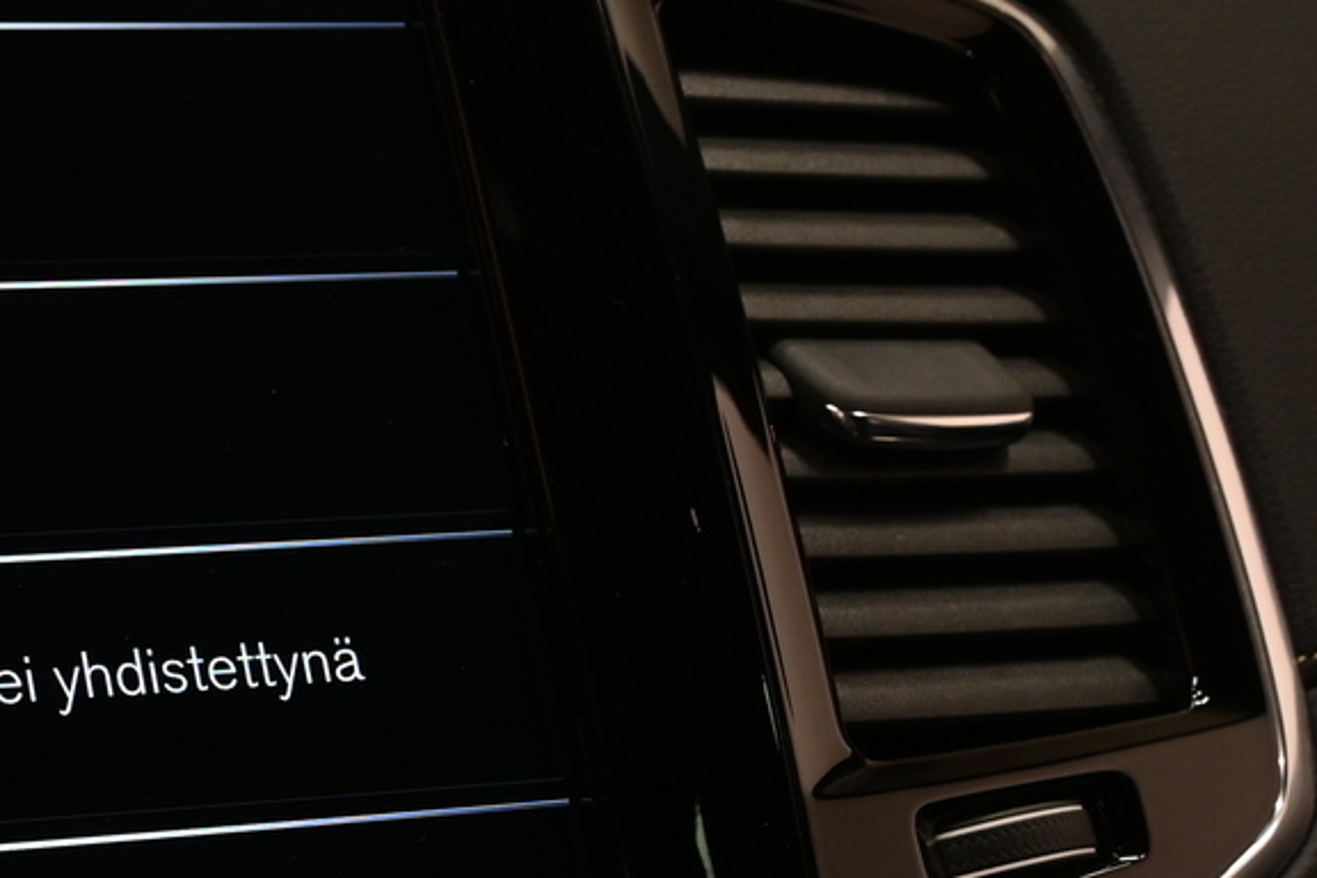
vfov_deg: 14.9
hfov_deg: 21.2
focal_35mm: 91
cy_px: 809
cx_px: -160
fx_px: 3318
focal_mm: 21.5
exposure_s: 1/50
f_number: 4.5
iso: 640
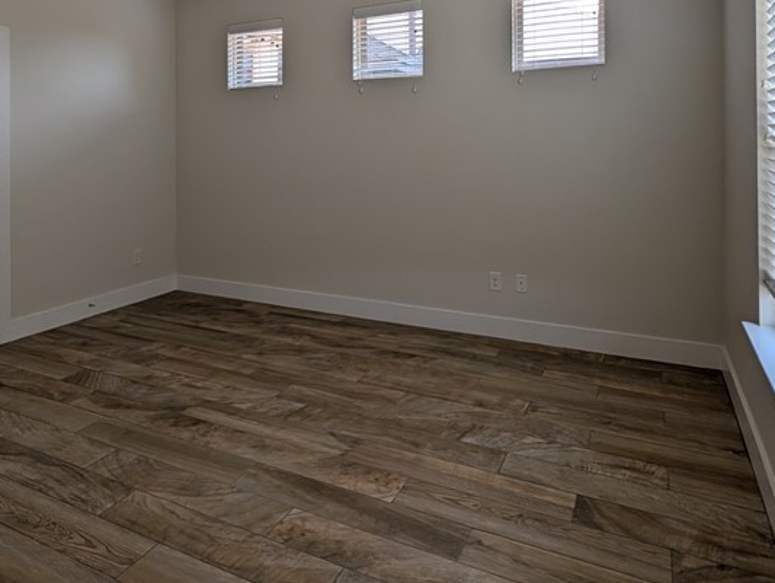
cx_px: 351
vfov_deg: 56.1
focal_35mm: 23
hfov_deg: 73.7
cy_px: 147
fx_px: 516
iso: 56
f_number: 1.7
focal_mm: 2.02
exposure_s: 1/254
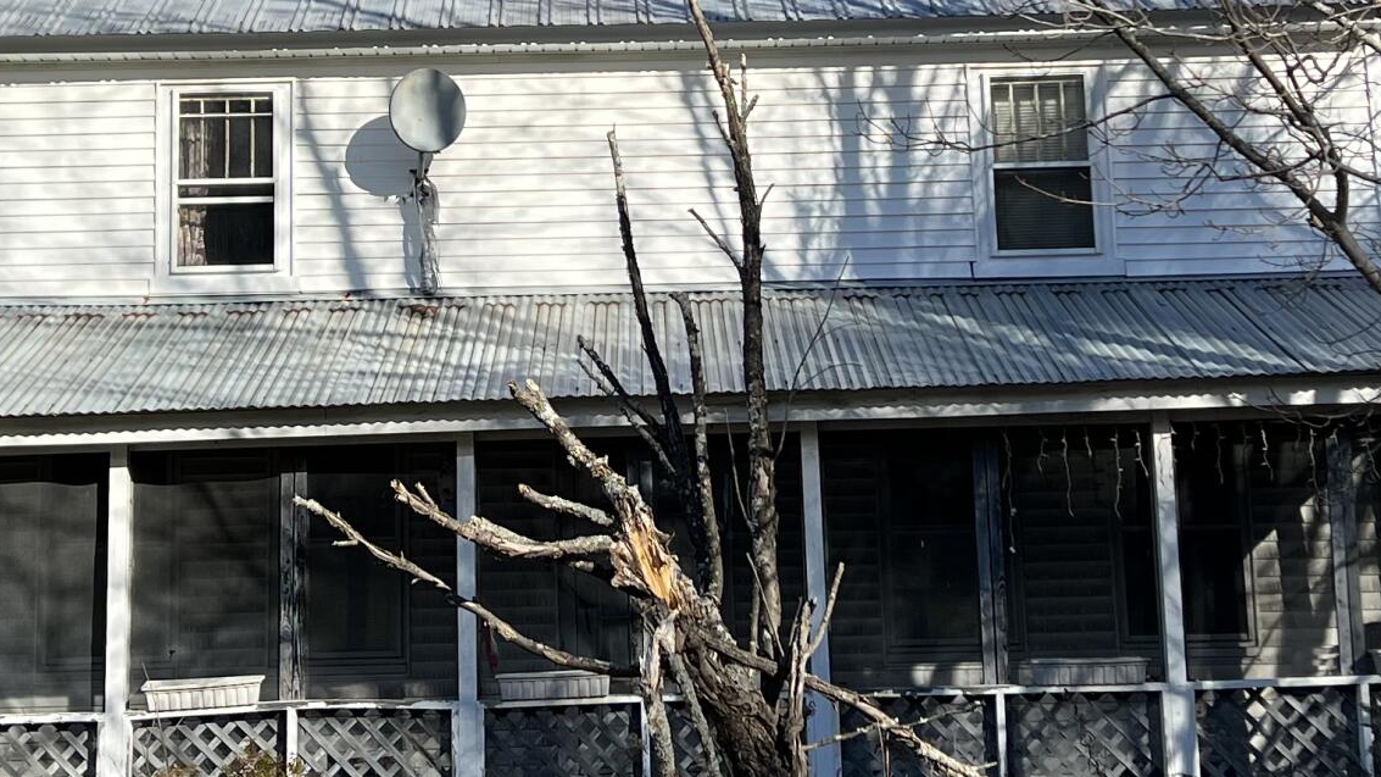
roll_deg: +1.6
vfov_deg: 15.9
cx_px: 566
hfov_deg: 28.2
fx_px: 2746
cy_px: 74
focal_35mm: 75
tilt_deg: +10.1
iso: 50
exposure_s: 1/3831
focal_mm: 5.7
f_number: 1.5
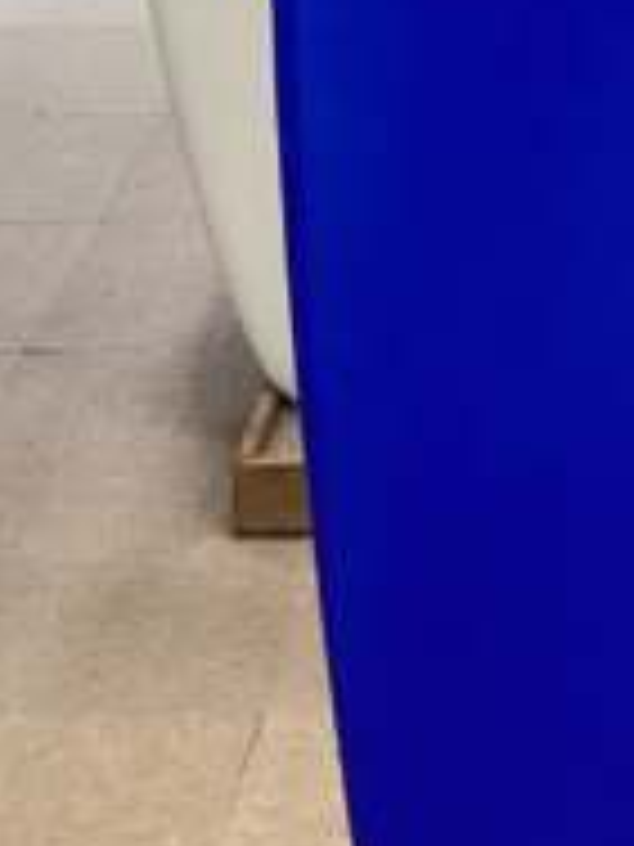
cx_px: 836
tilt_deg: -14.6
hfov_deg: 11.0
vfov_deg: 14.5
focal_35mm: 132
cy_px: -135
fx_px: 3223
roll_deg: +0.6
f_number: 2.4
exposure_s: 1/50
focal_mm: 3.3
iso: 100
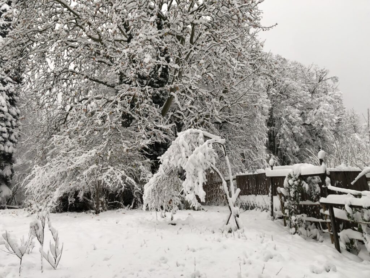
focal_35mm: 28
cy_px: 139
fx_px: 299
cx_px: 185
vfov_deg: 49.7
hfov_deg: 63.4
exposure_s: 1/120
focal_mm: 3.99
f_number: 1.8
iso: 64
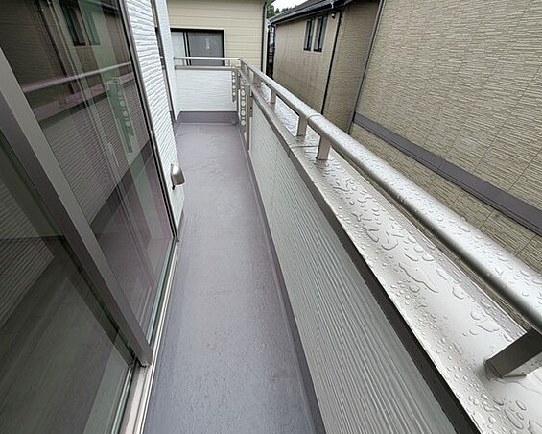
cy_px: 221
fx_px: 241
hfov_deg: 96.6
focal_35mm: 15
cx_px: 252
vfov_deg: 84.0
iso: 46
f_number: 2.2
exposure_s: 1/315
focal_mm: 1.83
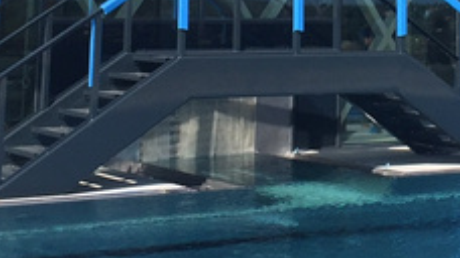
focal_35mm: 111
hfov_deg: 19.1
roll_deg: -2.0
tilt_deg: +9.6
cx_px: 379
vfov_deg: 10.3
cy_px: -194
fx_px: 1353
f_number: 2.2
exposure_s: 1/2198
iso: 32
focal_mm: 4.15
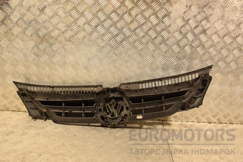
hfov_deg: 57.2
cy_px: 81
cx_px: 122
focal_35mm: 33
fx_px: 223
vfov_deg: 40.0
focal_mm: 22
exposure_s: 1/125
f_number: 5.6
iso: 800
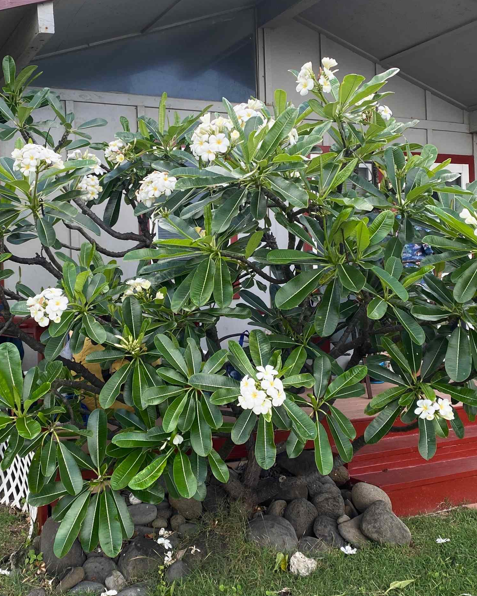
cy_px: 292
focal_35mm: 42
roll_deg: +1.3
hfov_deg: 35.6
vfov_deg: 43.8
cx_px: 204
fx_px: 741
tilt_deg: -1.3
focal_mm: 4.25
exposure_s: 1/248
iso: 32
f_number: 1.8
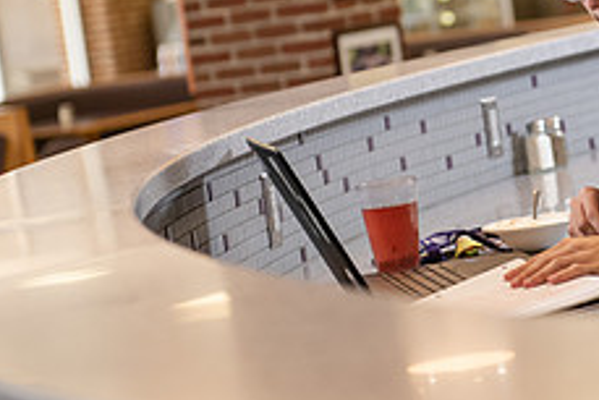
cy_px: 75
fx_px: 2947
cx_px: 562
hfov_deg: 11.5
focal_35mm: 177
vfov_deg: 7.8
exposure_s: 1/200
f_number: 3.5
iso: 800
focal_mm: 70
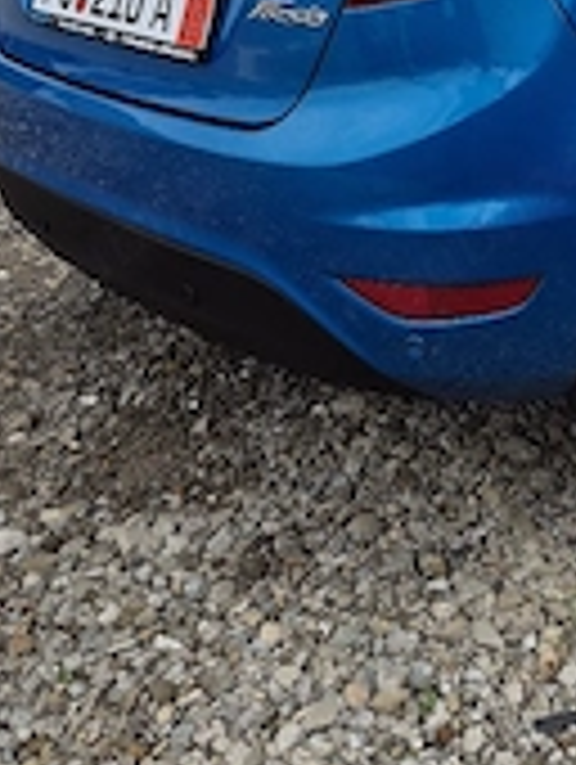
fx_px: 1195
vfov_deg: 31.3
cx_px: 616
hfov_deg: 25.3
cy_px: -90
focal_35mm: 54
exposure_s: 1/1429
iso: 25
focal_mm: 5.4
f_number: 1.8
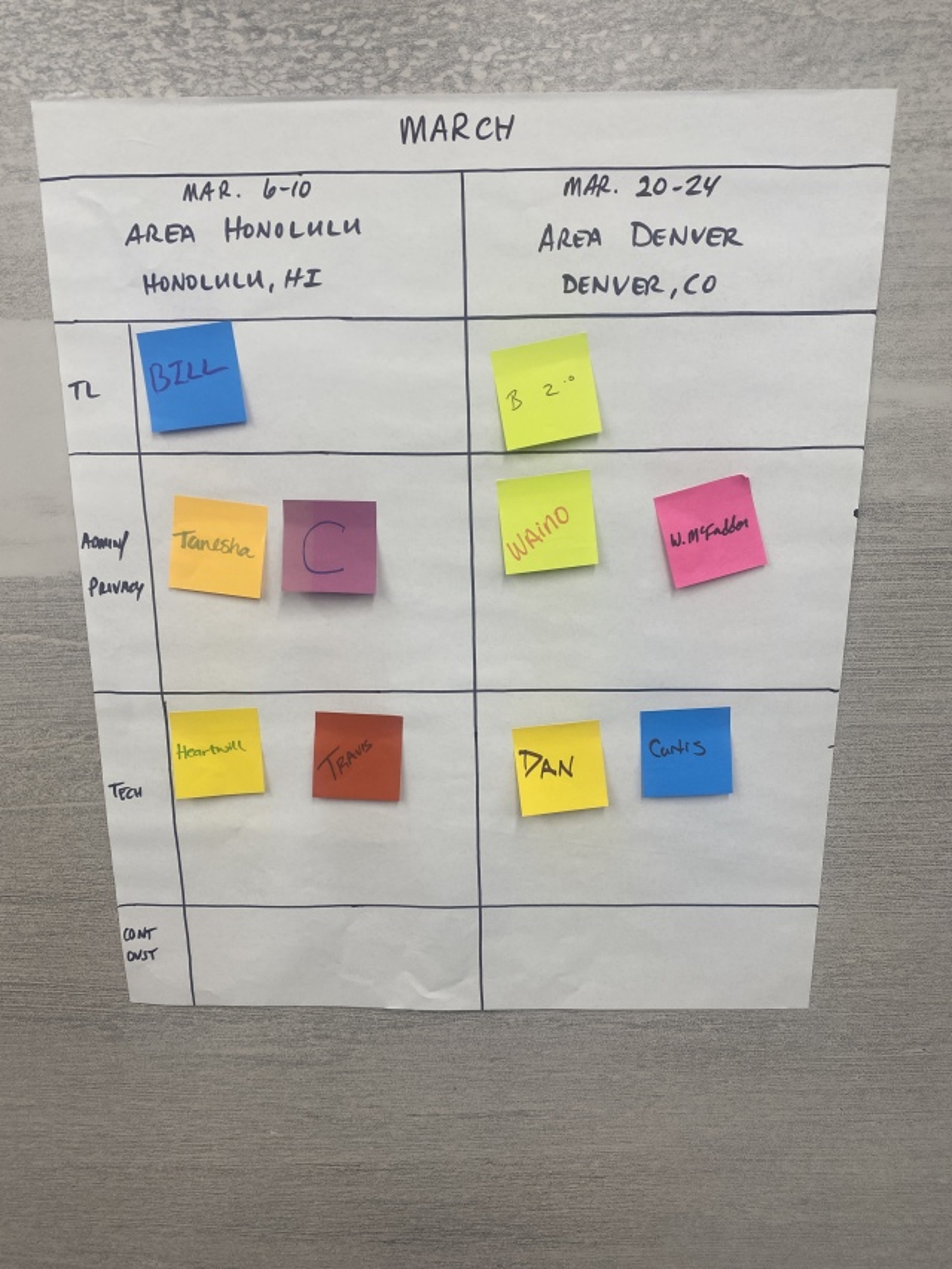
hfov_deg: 53.1
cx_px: 476
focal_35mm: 26
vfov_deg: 67.3
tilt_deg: -15.0
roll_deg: +0.1
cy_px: 634
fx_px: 953
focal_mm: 4.25
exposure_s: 1/120
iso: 100
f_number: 1.8
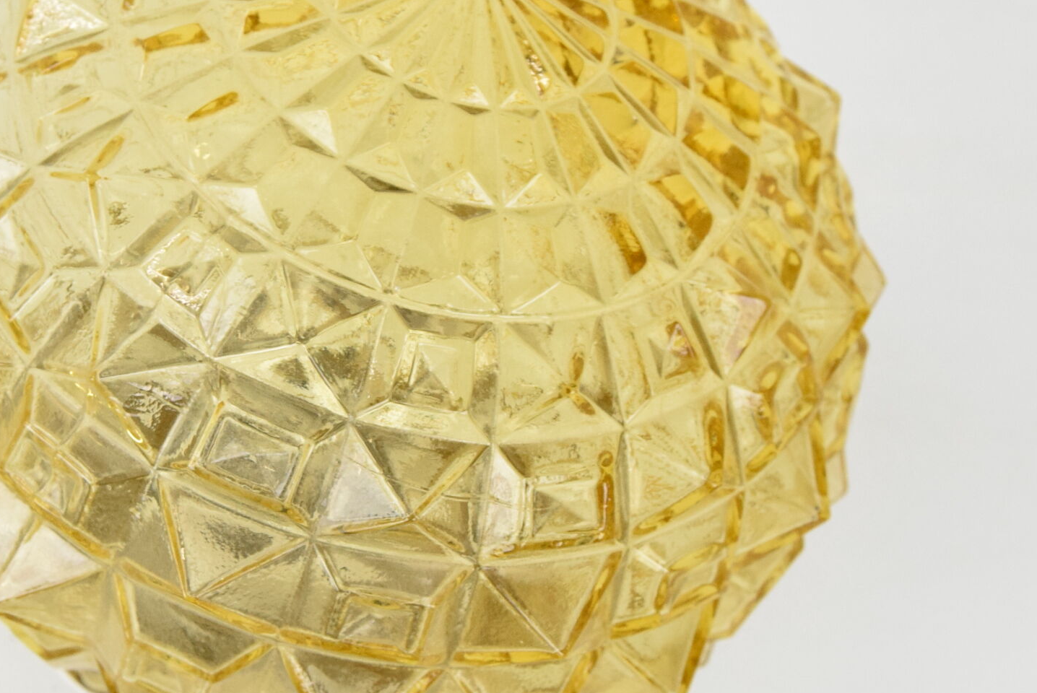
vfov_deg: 18.2
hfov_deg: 26.9
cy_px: 328
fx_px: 2162
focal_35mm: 75
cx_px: 413
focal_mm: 24
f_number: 7.1
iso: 1600
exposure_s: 1/200
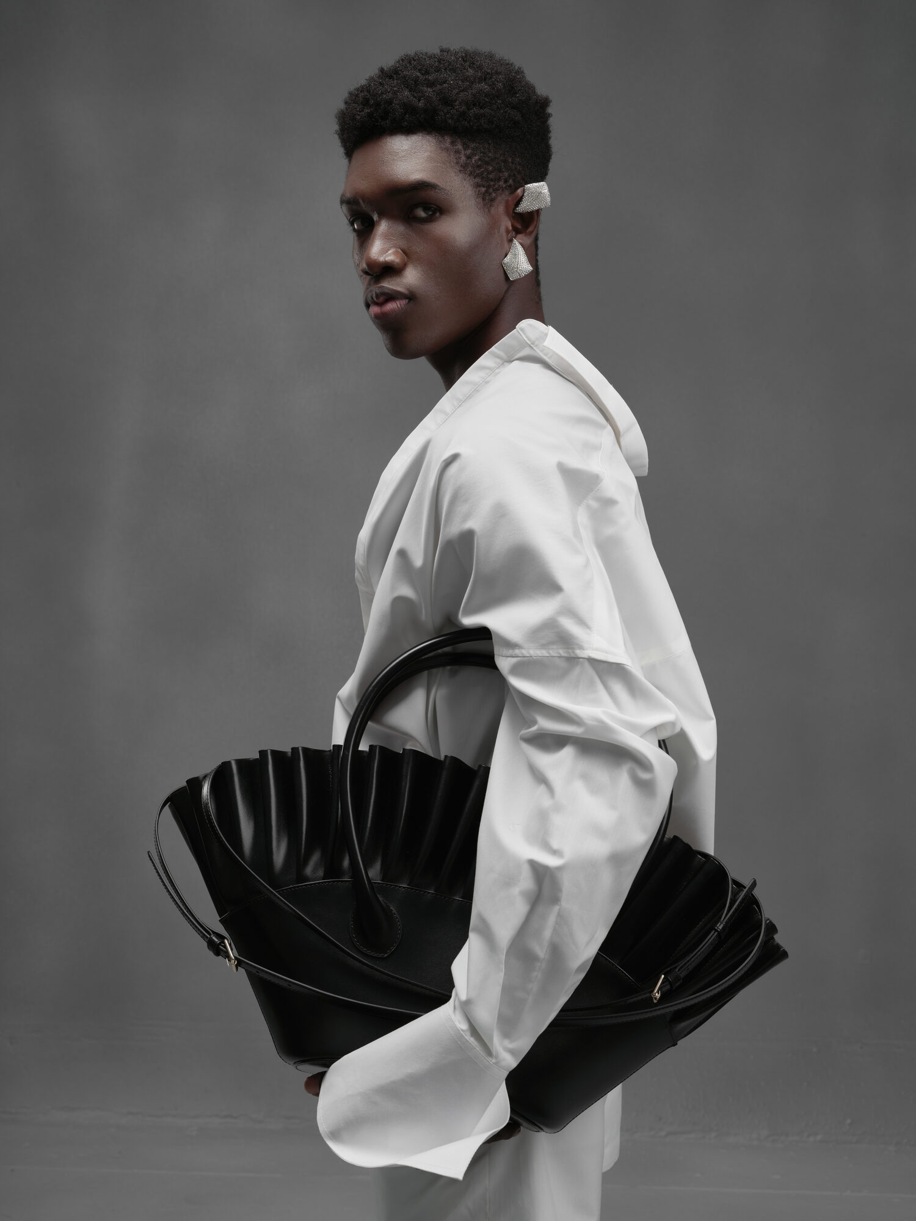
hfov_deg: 26.6
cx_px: 458
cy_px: 610
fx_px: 1941
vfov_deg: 34.9
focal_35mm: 55
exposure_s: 1/125
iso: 320
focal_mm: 70
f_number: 11
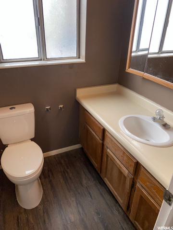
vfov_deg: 67.3
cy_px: 115
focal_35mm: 26
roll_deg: -1.6
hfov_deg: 53.1
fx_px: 173
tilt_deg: -27.4
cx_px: 86
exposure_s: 1/79
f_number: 1.8
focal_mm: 4.25
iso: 32
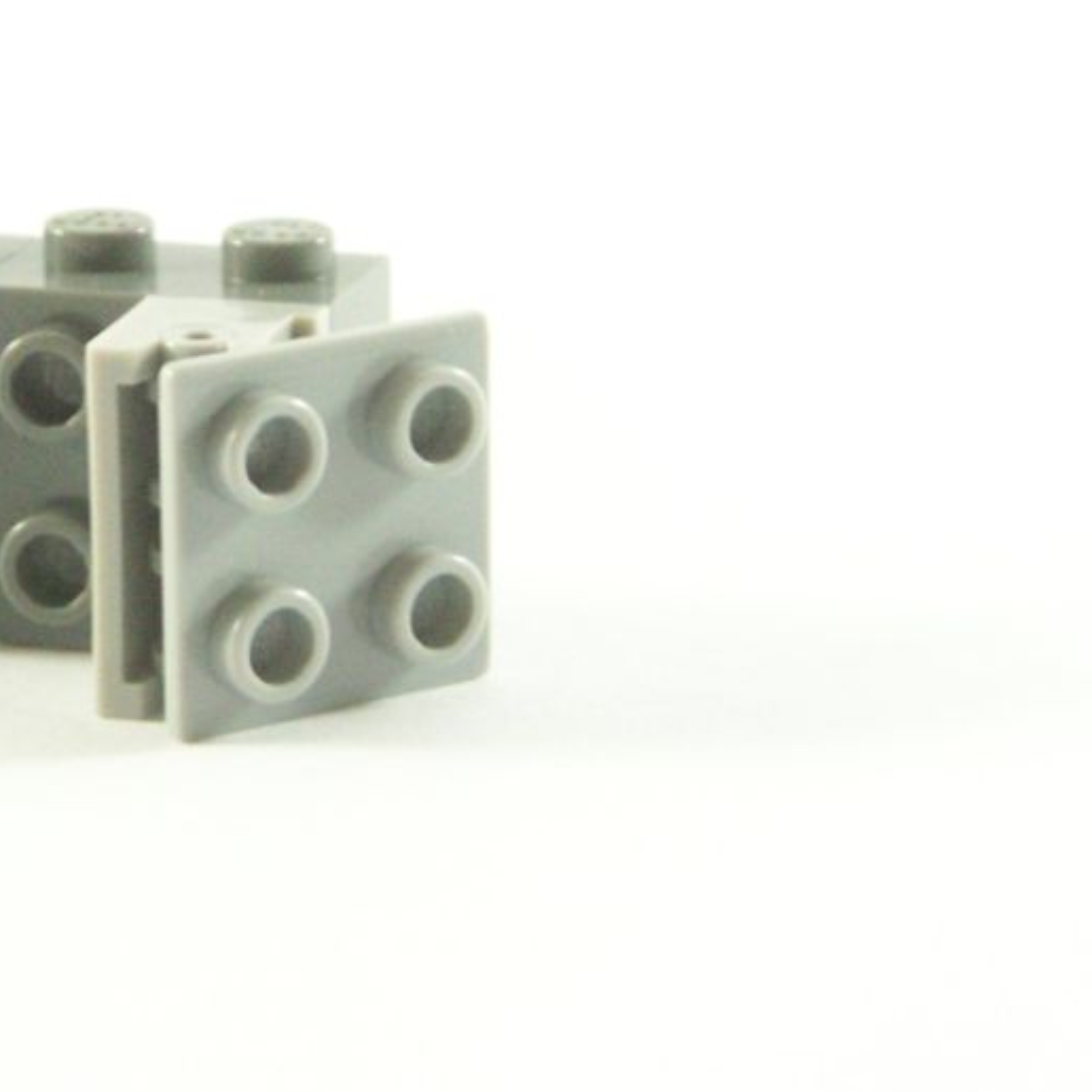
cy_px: 430
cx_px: 165
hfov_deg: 10.6
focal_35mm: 165
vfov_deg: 10.6
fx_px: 5889
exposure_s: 1/60
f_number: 4
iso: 400
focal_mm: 15.6
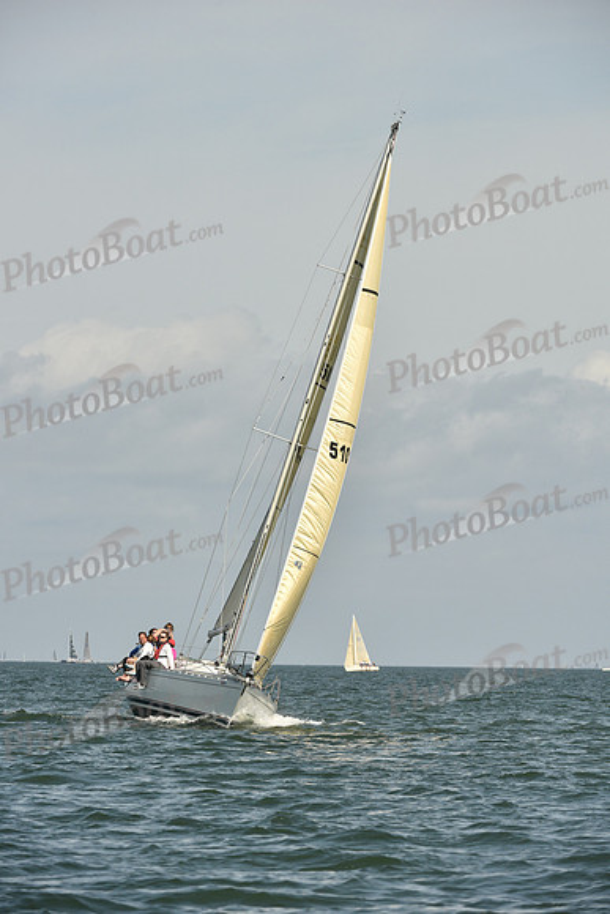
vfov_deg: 8.2
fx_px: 6350
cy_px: 457
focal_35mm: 250
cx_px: 305
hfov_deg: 5.5
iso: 400
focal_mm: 250
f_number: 9
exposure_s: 1/1250
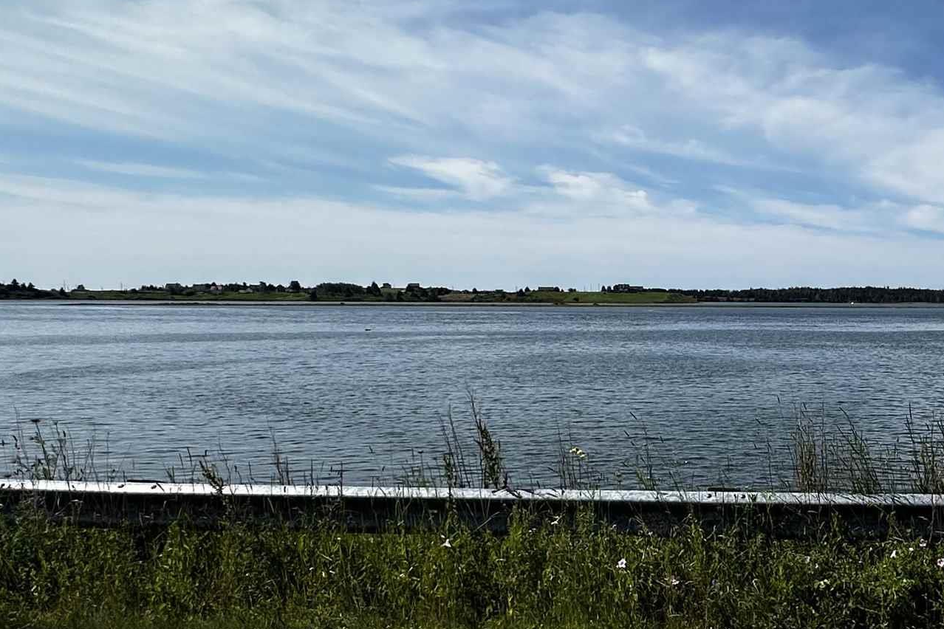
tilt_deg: -10.2
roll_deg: +0.2
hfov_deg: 48.4
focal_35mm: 35
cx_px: 861
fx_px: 918
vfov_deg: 37.3
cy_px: 431
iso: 50
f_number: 2.2
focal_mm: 2.22
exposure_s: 1/3205
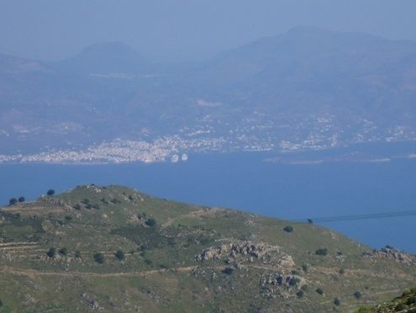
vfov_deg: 6.1
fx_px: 2922
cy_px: 160
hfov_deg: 8.1
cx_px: 252
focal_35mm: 243
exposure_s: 1/320
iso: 80
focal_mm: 22.8
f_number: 5.9
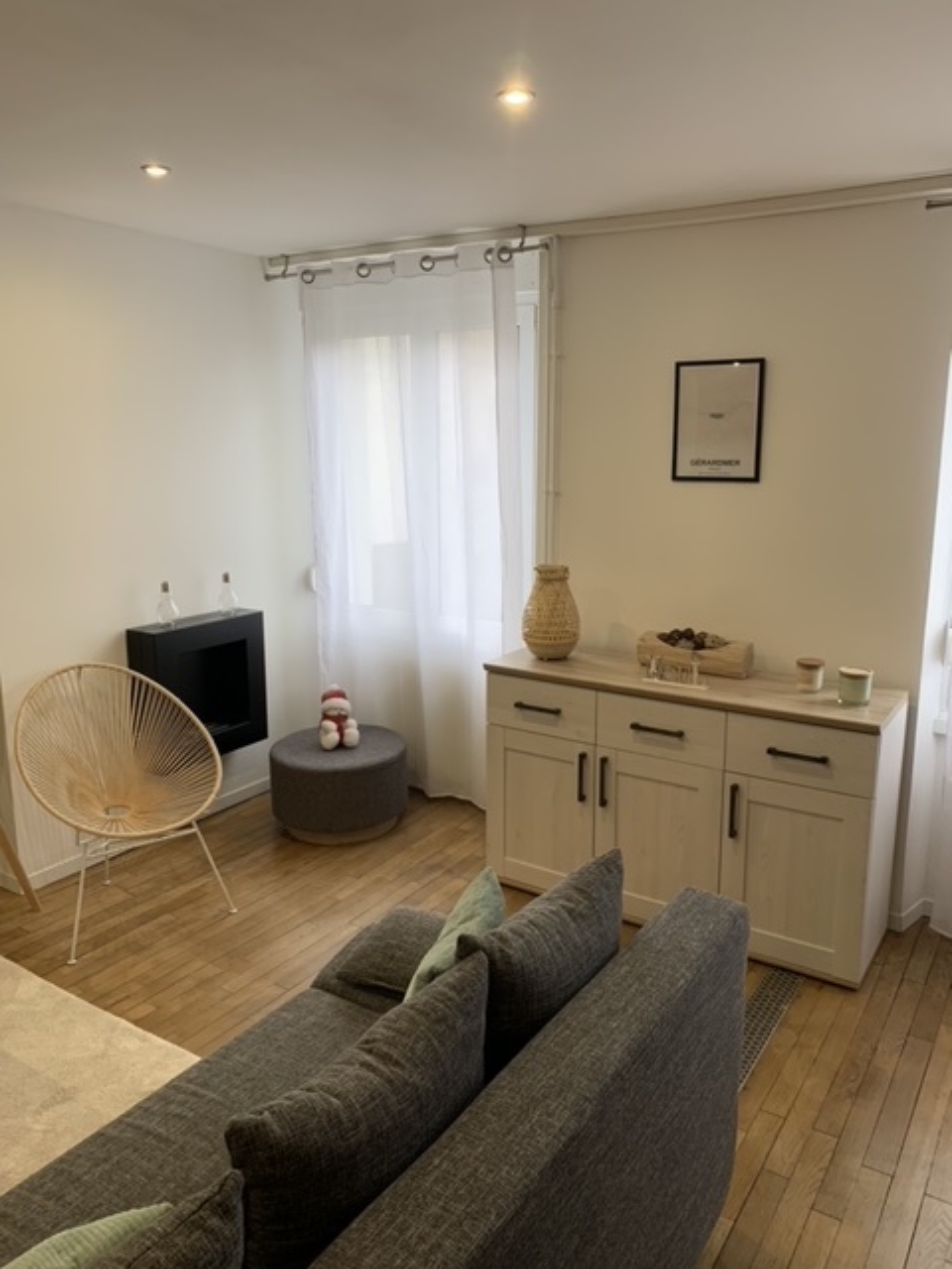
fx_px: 953
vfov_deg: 67.3
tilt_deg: -11.5
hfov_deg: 53.1
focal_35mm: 26
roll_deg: +0.0
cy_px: 634
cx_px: 476
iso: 64
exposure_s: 1/50
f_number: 1.8
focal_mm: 4.25
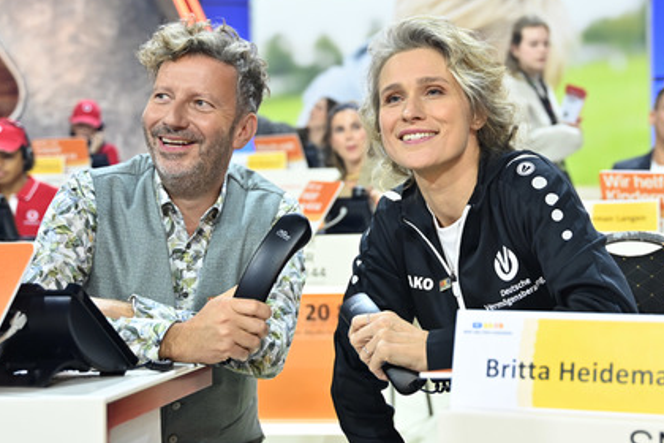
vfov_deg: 30.5
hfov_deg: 44.5
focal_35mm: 44
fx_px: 811
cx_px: 336
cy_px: 226
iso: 1250
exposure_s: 1/200
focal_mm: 41
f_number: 2.8
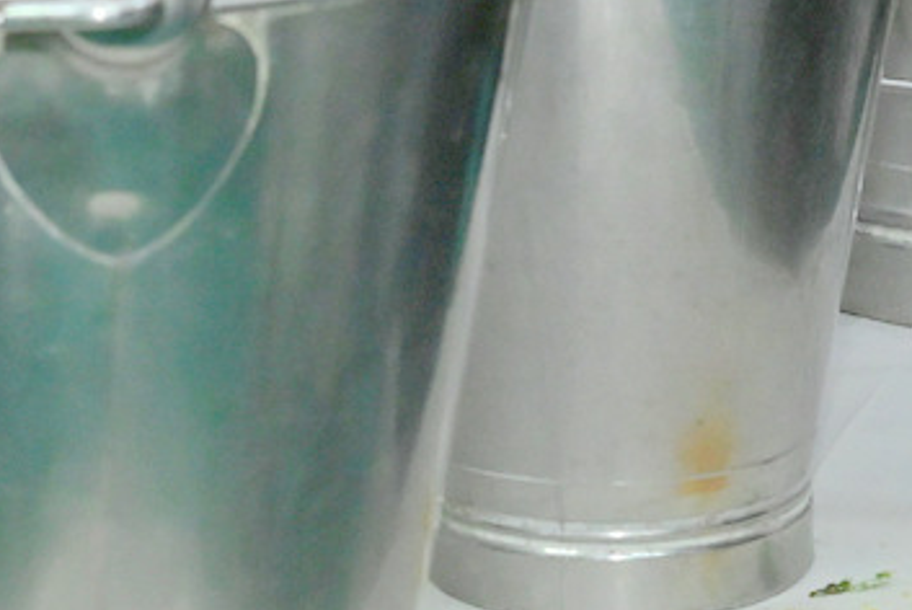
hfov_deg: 12.6
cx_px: 628
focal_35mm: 163
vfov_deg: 8.1
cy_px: -487
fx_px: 4133
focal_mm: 36
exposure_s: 1/125
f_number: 6.3
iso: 4000
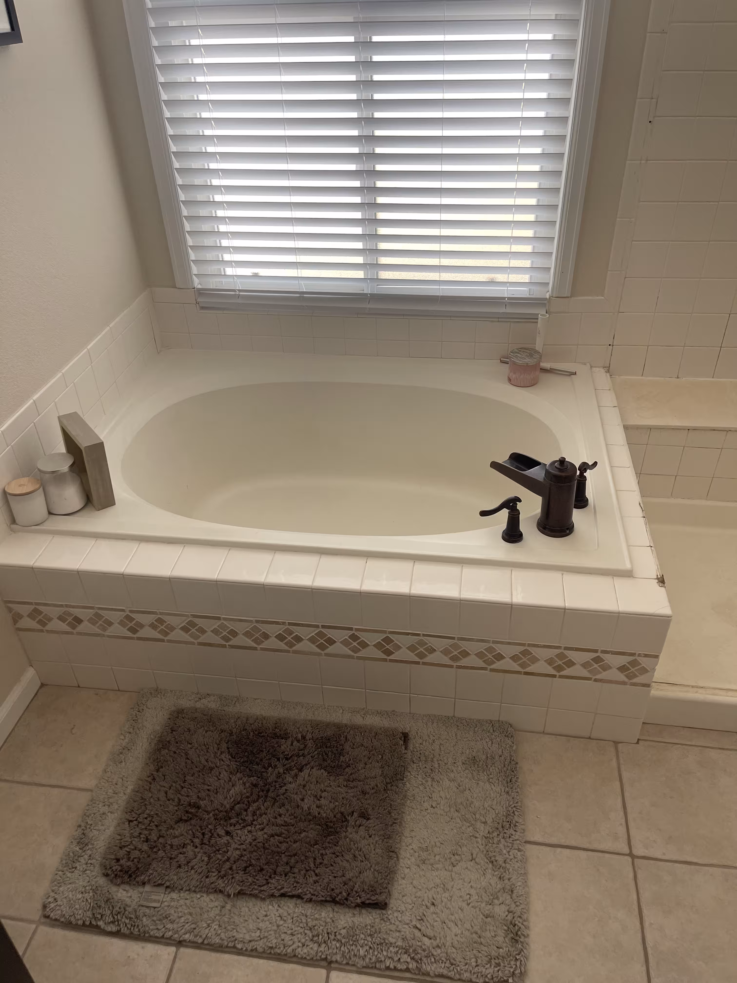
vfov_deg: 69.4
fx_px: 710
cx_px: 368
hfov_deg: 54.9
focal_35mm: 25
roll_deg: +3.2
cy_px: 492
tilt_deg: -36.1
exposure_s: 1/121
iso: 80
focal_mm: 5.1
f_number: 1.6
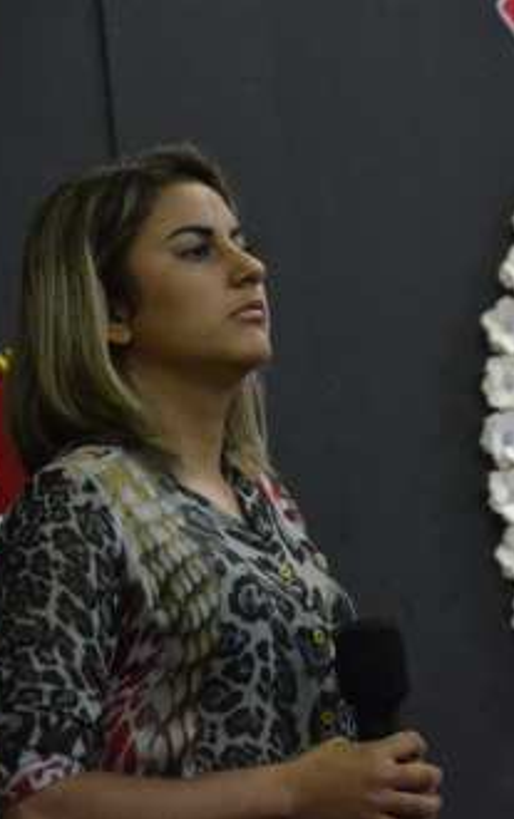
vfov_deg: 8.1
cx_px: 464
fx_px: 5790
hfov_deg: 5.1
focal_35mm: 259
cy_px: 411
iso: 3200
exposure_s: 1/20
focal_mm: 112
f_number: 5.6
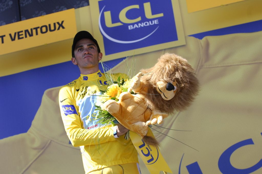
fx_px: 763
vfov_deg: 13.0
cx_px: 131
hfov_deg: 19.5
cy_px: 87
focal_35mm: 105
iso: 400
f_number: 5.6
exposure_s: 1/800
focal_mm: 70
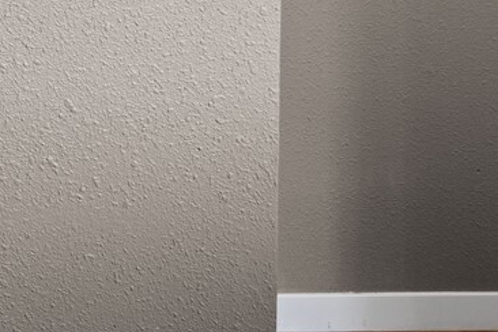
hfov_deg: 16.6
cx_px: -618
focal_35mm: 65
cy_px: -112
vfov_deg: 19.2
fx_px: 899
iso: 400
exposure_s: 1/2.5
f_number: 8
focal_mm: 14
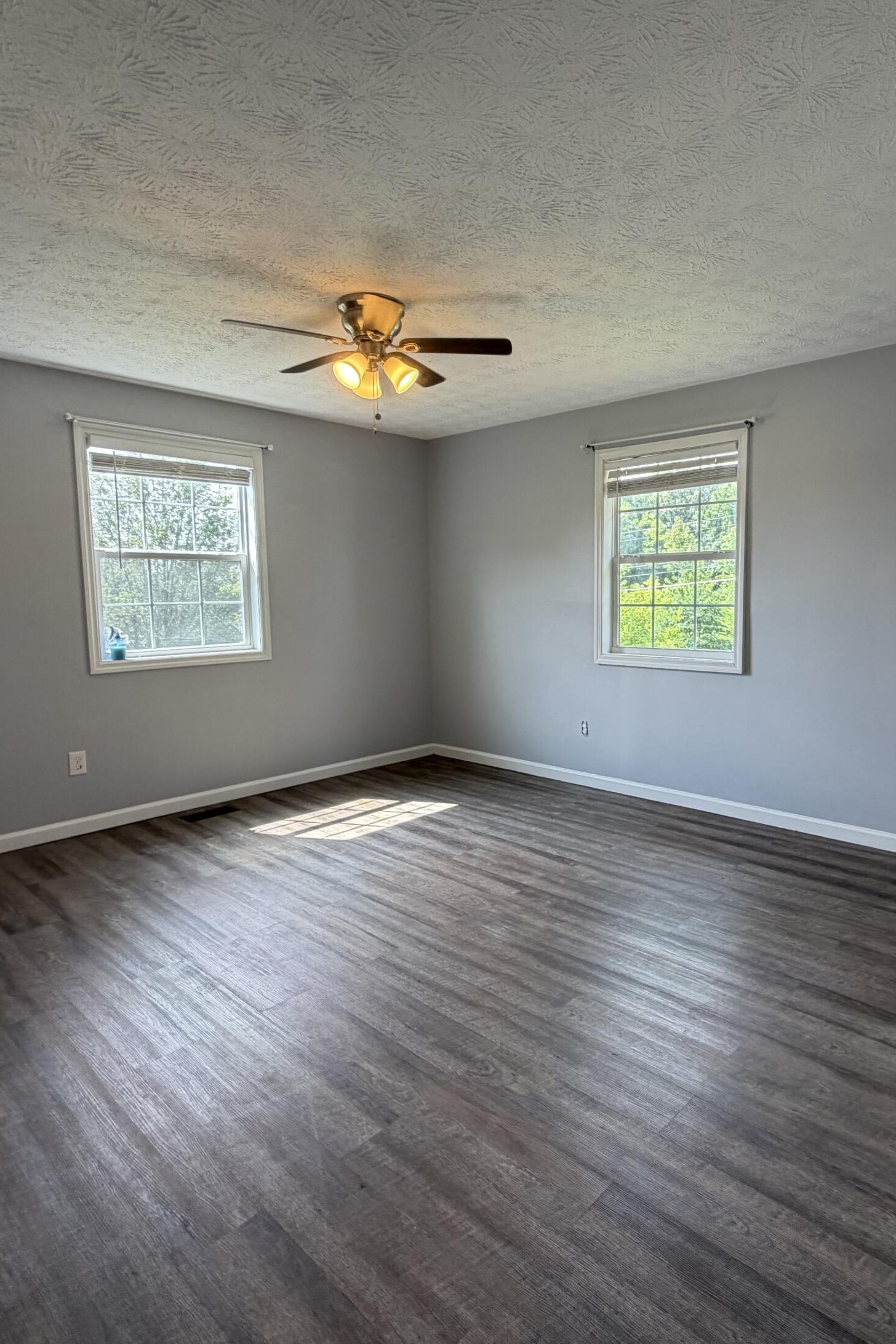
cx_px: 557
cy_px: 657
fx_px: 747
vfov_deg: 84.0
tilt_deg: -5.2
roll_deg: +0.9
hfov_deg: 61.1
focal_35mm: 20
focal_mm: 2.22
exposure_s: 1/121
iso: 125
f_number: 2.2
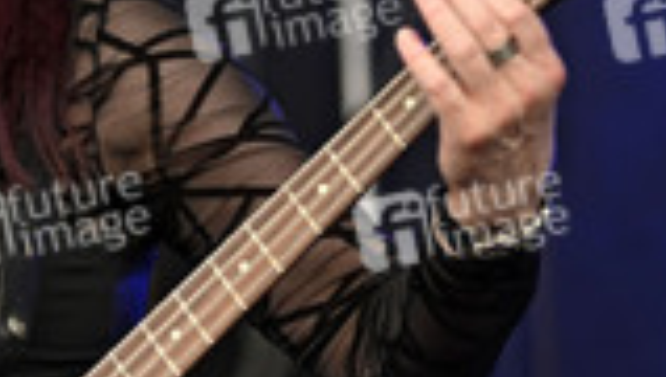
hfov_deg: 6.2
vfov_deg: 3.5
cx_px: -69
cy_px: 117
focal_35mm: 344
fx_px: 6084
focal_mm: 116
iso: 320
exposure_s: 1/400
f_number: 2.8
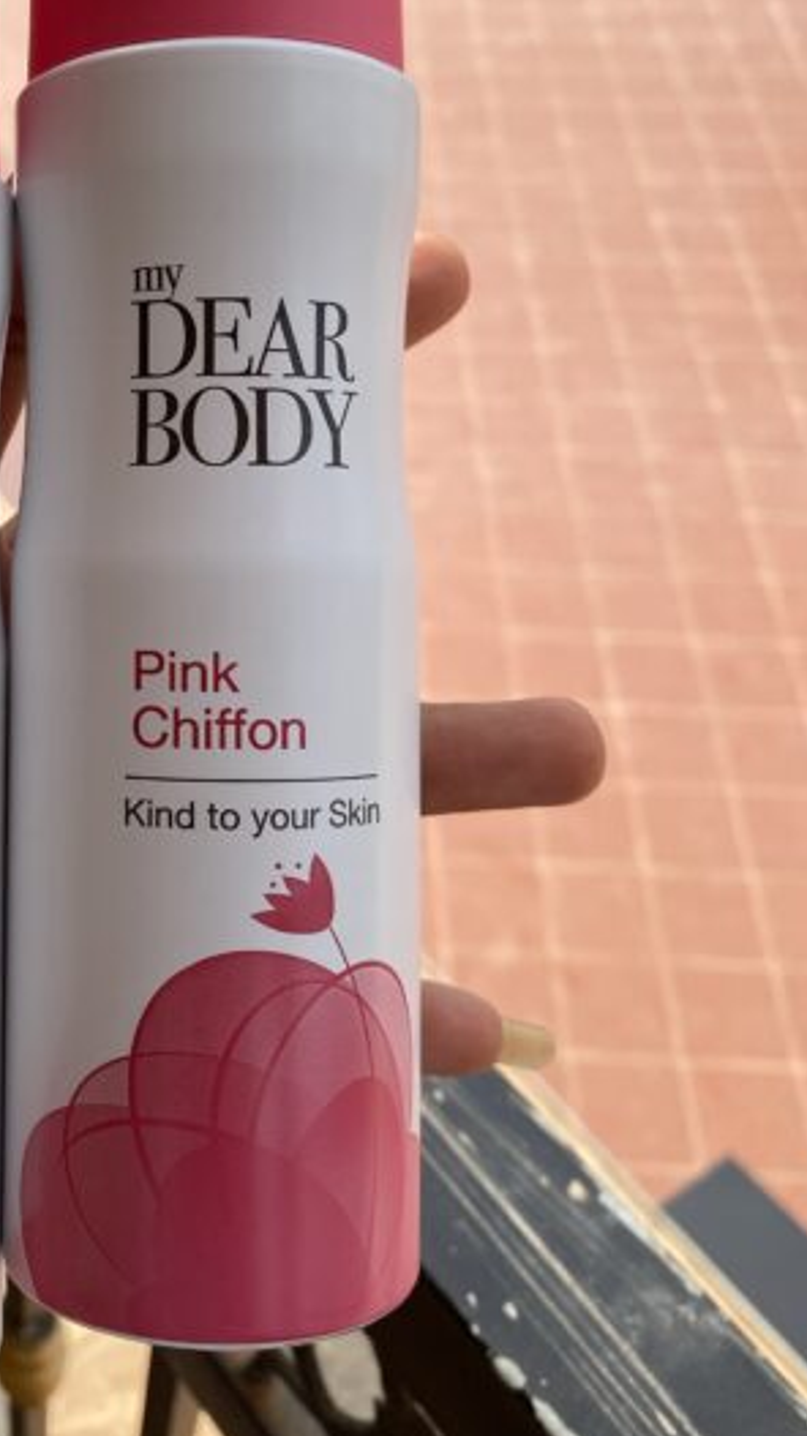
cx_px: 55
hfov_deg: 26.6
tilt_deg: -44.5
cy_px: 540
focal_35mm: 43
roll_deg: -1.0
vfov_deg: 47.0
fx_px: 1638
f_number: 1.8
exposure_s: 1/1124
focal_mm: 4.25
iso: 32
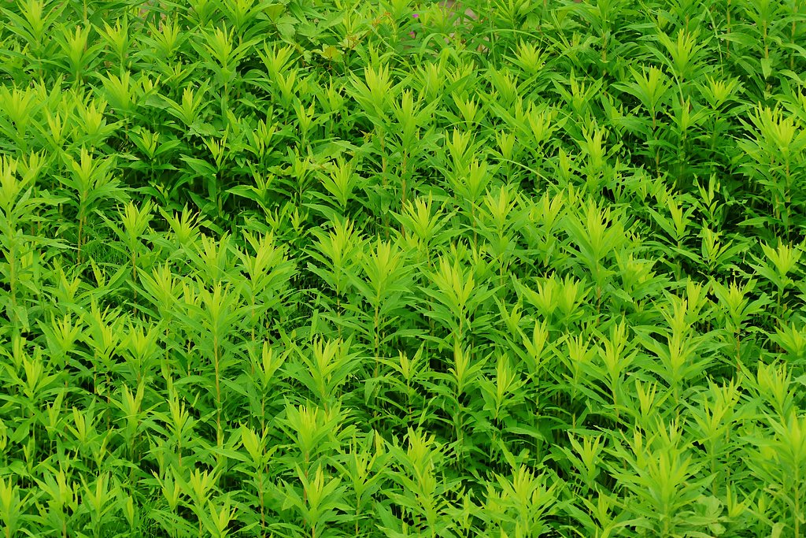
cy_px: 269
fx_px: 3224
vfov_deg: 9.5
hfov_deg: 14.2
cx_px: 403
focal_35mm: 144
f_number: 4
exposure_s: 1/80
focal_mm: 50.69
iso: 125
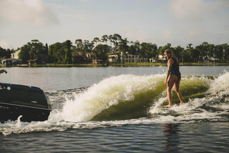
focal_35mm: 70
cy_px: 76
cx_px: 114
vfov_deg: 19.5
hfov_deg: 28.8
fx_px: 445
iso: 100
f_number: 3.5
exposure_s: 1/1000
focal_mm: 70
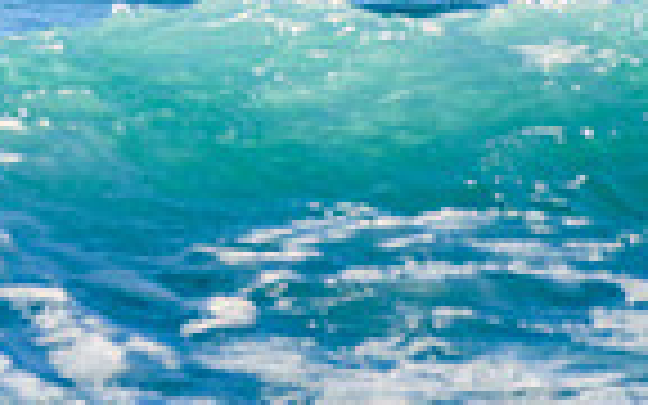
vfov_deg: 0.5
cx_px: -339
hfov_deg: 0.8
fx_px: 44574
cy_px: -392
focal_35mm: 2524
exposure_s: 1/2000
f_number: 5.6
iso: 320
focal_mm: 500
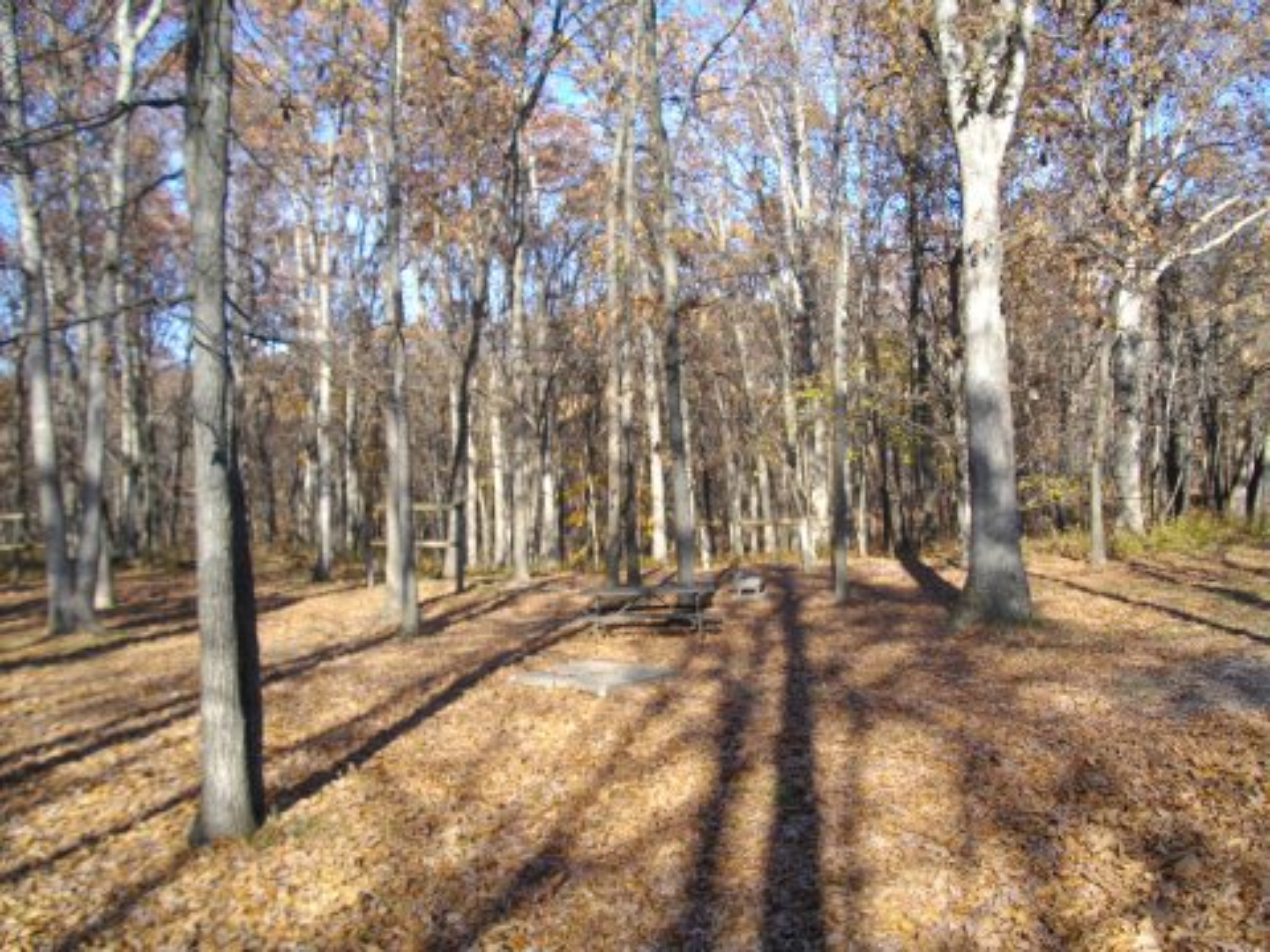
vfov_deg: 44.2
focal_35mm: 32
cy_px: 476
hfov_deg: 56.8
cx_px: 635
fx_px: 1174
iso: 100
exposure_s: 1/400
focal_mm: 5.7
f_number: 2.9
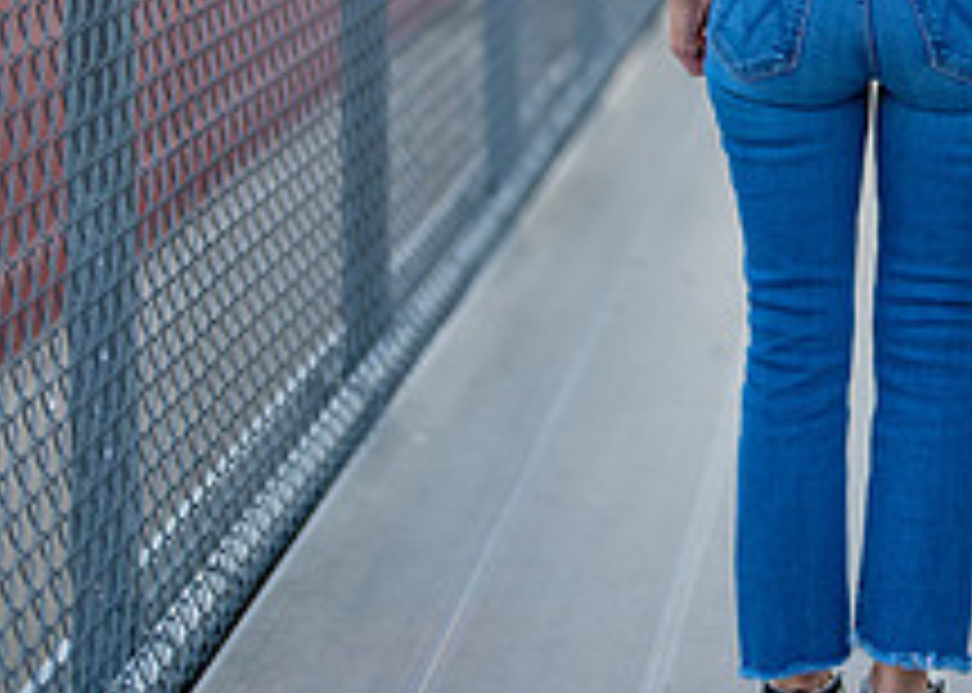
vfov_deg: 9.8
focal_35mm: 145
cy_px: -125
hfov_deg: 13.5
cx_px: 1168
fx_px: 4000
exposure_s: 1/800
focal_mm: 50
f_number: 1.2
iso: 100
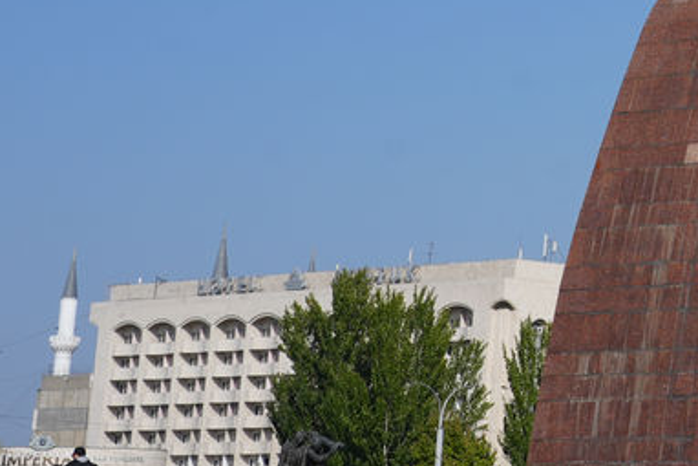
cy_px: -26
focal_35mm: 134
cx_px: 1330
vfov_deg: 10.1
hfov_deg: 13.4
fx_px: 2599
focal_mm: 32
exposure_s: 1/250
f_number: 10
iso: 100
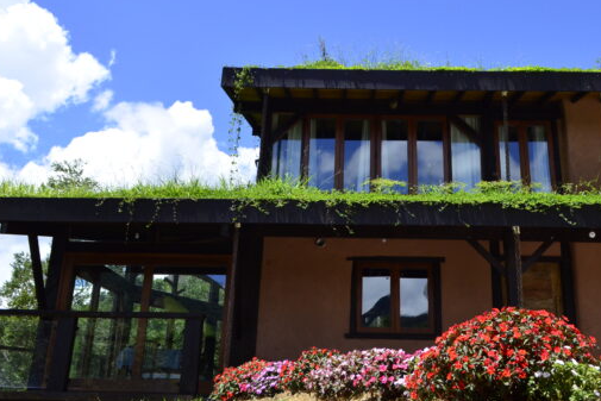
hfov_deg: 47.3
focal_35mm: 41
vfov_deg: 32.3
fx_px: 685
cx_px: 332
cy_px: 126
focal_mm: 18
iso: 500
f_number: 5.6
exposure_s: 1/2000
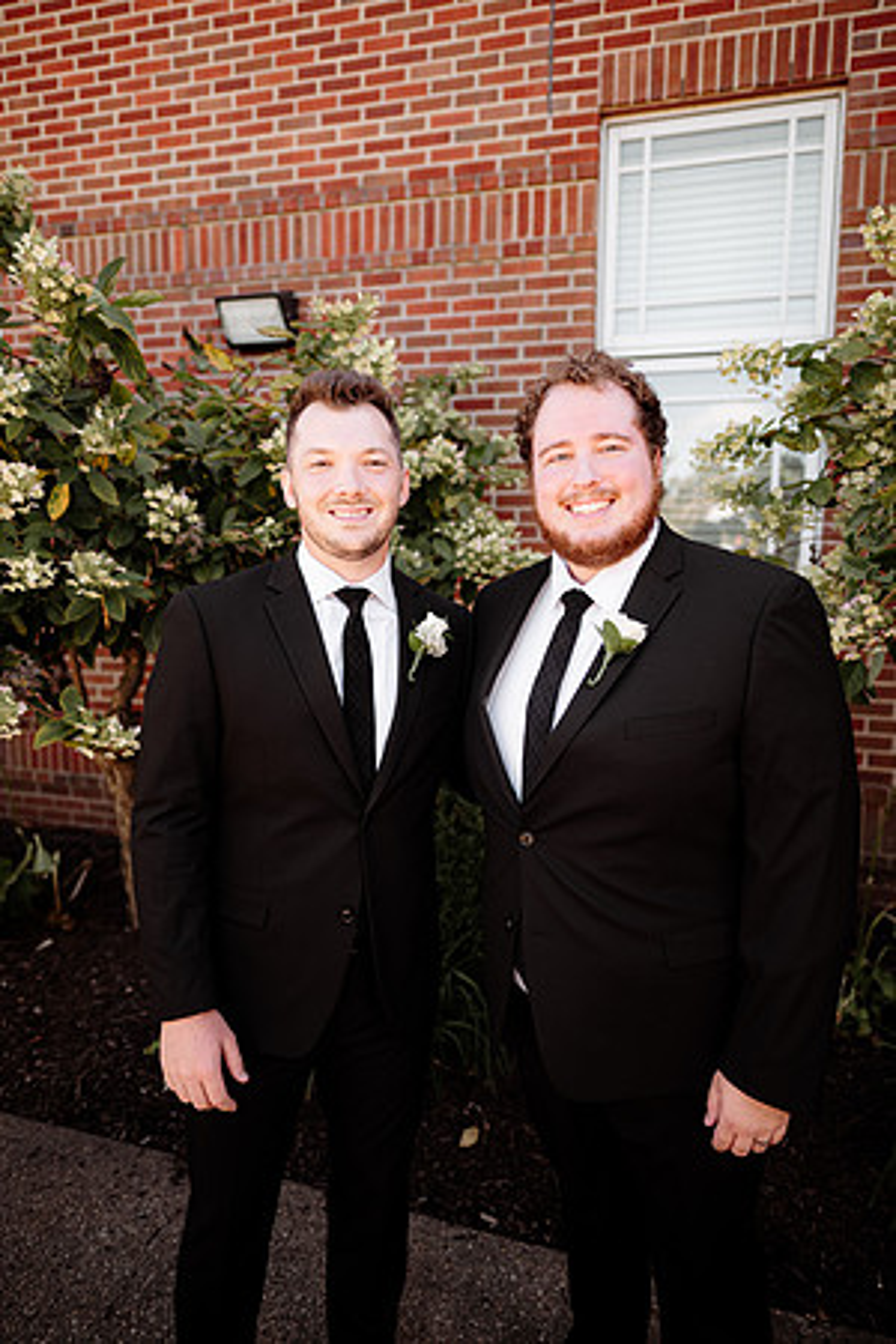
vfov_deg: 73.7
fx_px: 896
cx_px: 448
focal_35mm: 24
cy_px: 672
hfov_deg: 53.1
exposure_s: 1/500
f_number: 2.2
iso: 125
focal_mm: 24
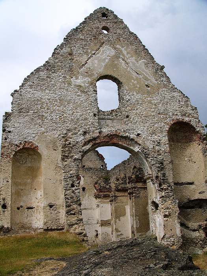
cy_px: 138
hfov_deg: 39.7
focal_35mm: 36
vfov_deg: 51.4
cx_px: 104
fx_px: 287
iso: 100
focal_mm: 6
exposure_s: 1/1000
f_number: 5.6
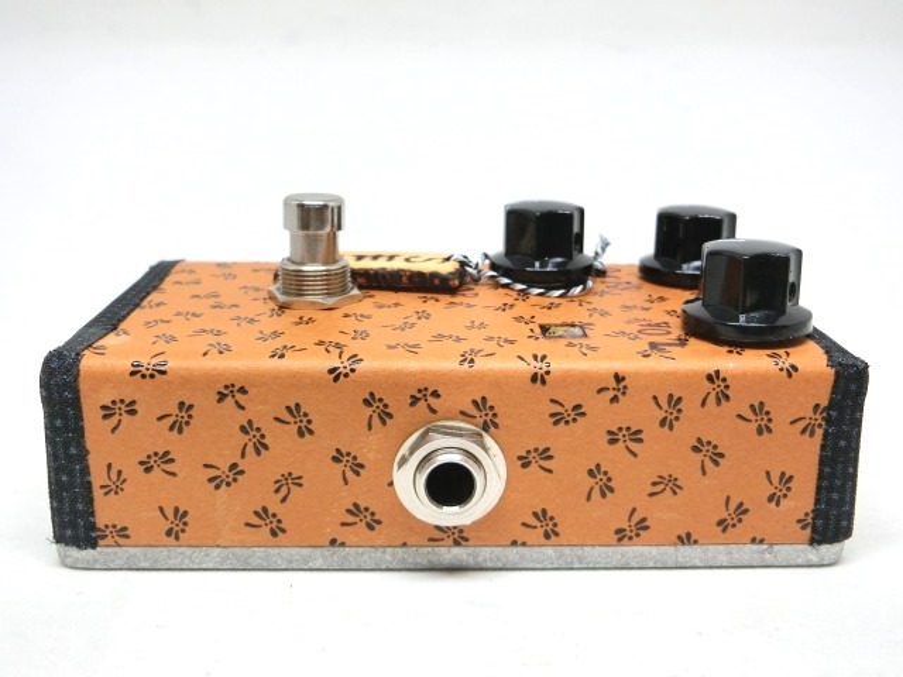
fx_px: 1017
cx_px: 452
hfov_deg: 47.9
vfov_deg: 36.8
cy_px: 338
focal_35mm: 39
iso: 160
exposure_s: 1/125
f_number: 4.1
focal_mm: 6.9
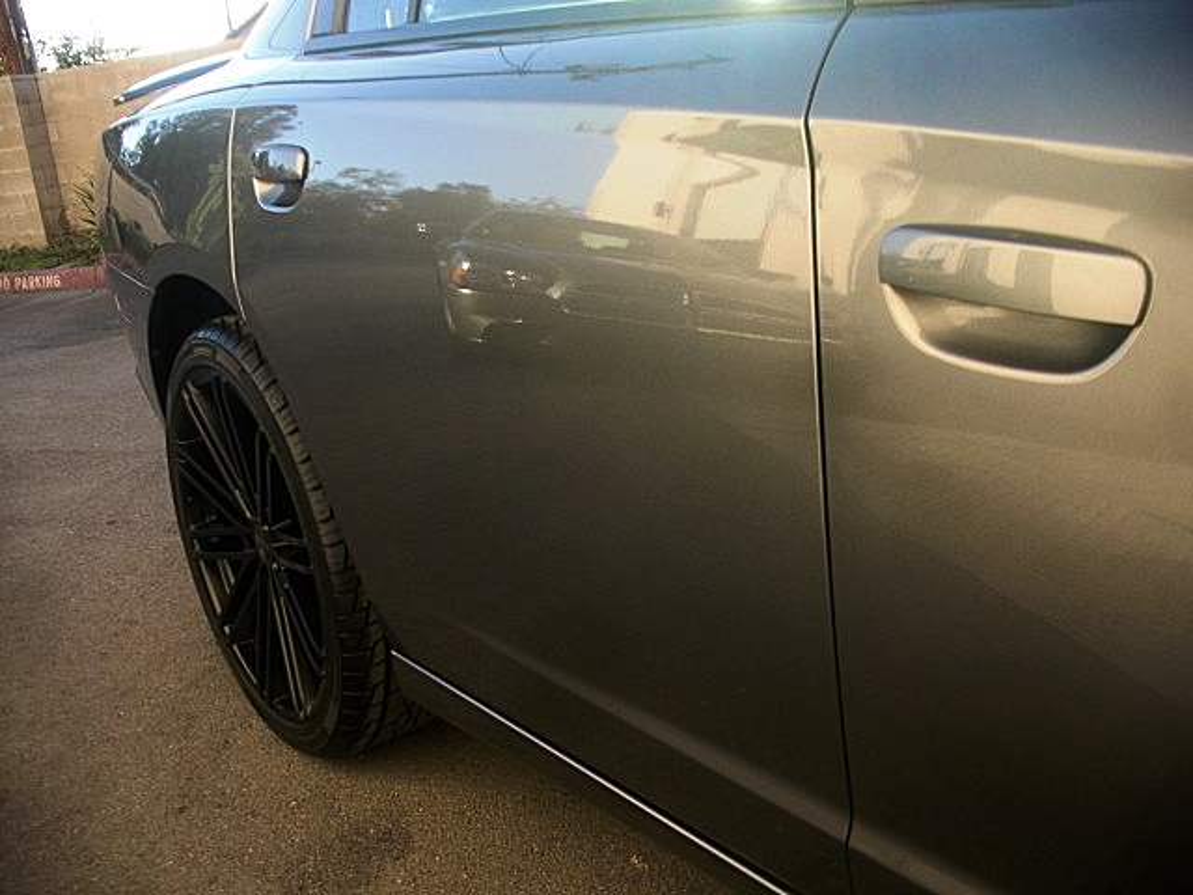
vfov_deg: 39.7
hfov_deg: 51.4
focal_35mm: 36
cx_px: 596
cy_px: 448
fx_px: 1241
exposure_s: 1/160
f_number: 2.8
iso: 50
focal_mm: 6.3
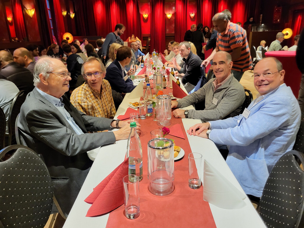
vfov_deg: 53.1
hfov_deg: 67.3
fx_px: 228
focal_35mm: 26
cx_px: 152
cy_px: 114
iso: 640
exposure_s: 1/50
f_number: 1.8
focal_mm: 5.4
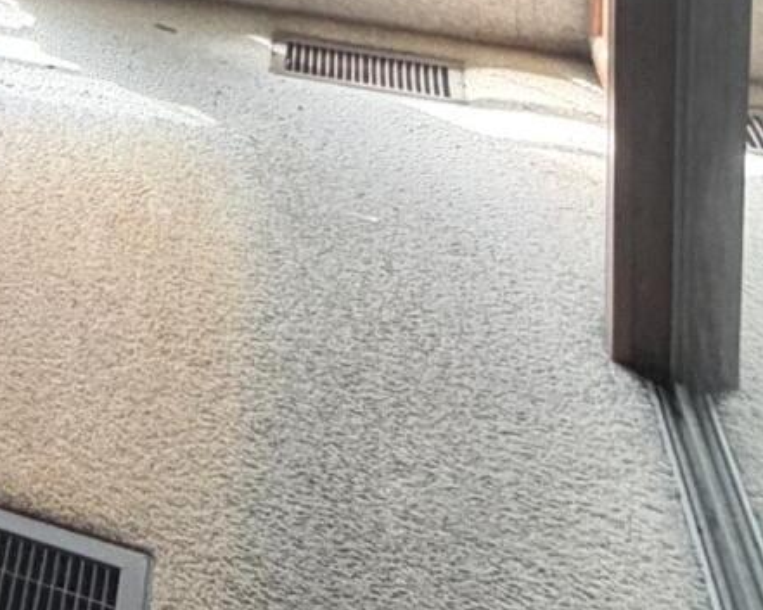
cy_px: -536
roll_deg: +5.3
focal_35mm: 62
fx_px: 1400
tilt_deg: -8.1
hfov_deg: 24.0
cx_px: -386
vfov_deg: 18.4
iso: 400
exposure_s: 1/60
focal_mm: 2.22
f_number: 2.2
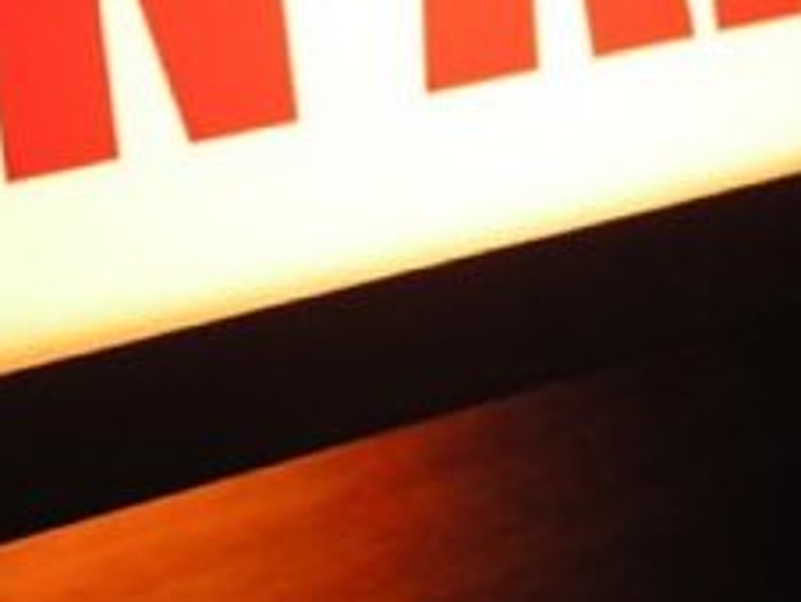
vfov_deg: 8.8
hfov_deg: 11.8
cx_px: 255
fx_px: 3868
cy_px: -142
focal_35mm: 167
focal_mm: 9.9
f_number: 3.3
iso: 100
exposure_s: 1/10
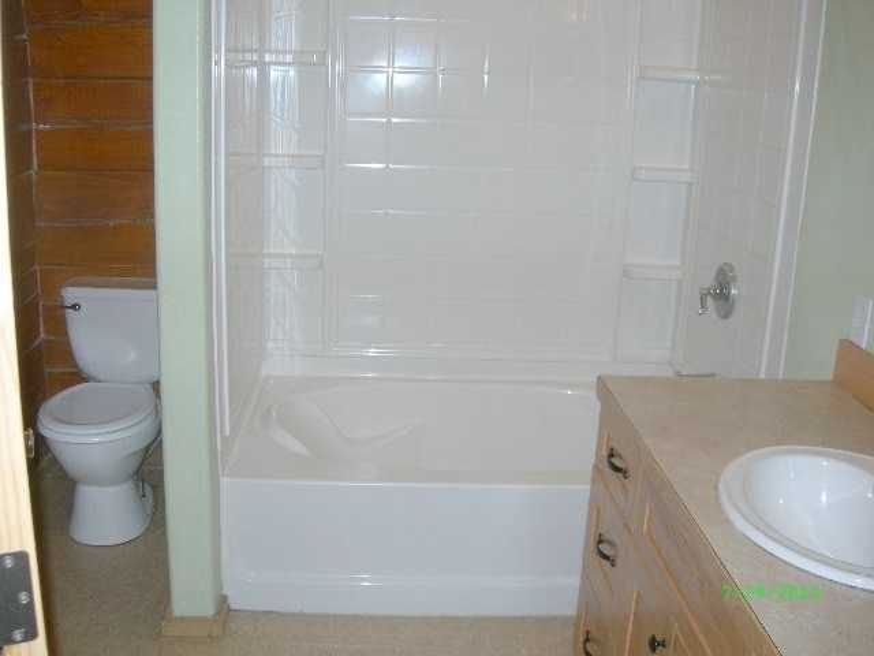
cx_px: 437
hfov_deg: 49.0
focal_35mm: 38
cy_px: 328
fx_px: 959
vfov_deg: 37.7
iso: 50
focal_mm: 7.8
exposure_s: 1/60.1
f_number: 2.8
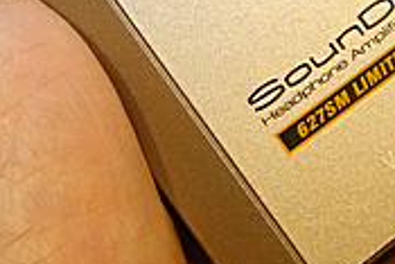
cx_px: 246
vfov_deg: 9.7
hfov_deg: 14.9
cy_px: -168
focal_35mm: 137
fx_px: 1504
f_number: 4
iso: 1600
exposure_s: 1/125
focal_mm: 11.13
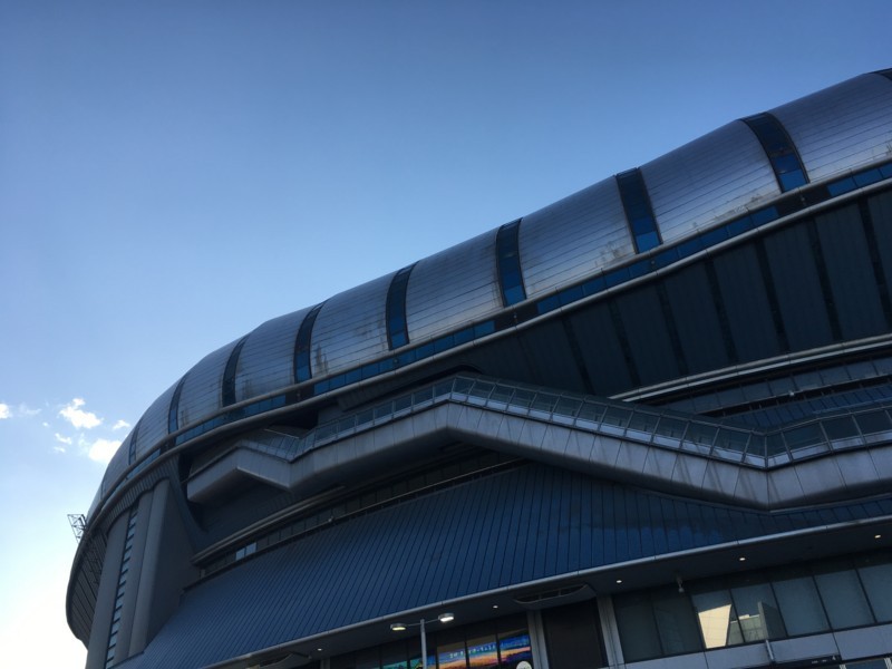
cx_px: 446
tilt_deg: +34.3
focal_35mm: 29
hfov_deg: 61.7
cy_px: 334
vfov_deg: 48.2
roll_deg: +4.5
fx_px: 747
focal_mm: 4.15
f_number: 2.2
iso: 25
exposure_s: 1/1083
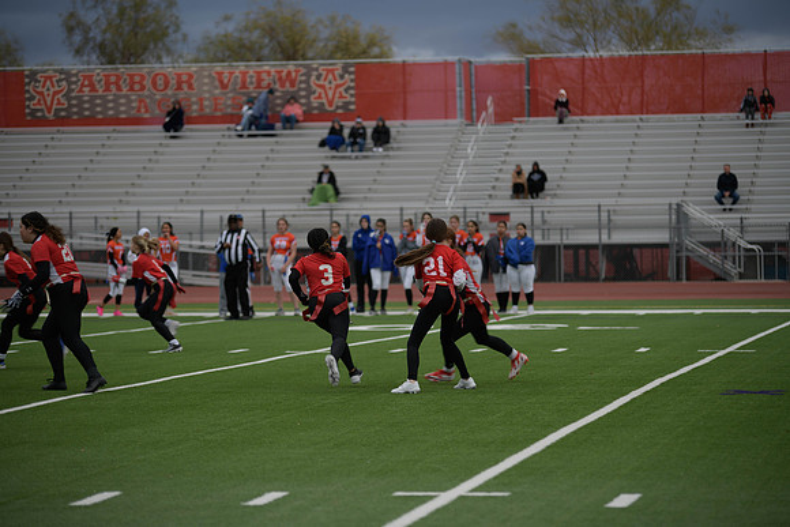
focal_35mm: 130
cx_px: 395
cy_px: 264
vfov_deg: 10.6
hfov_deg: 15.8
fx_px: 2853
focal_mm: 130
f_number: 2.8
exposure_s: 1/200
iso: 80
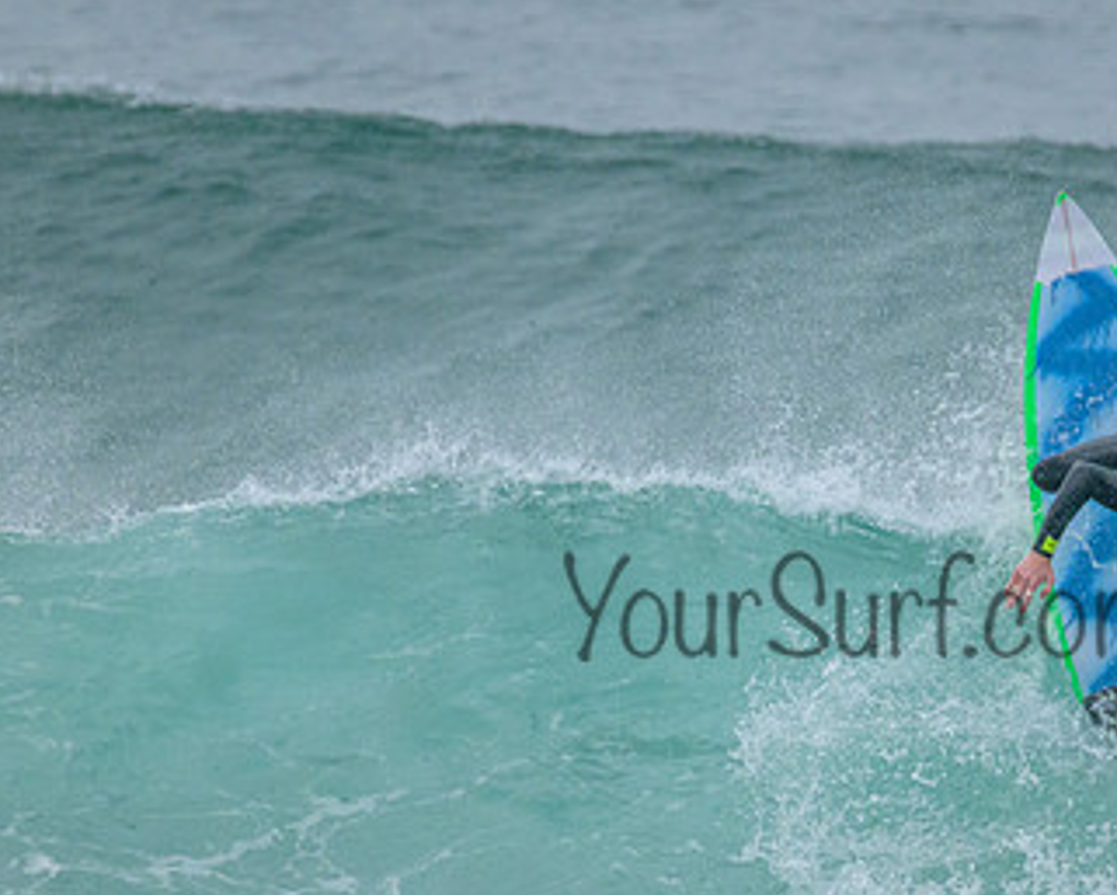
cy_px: 576
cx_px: 922
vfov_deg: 1.1
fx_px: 44808
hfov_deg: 1.4
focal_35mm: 1355
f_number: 11
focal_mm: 800
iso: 4000
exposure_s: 1/1600
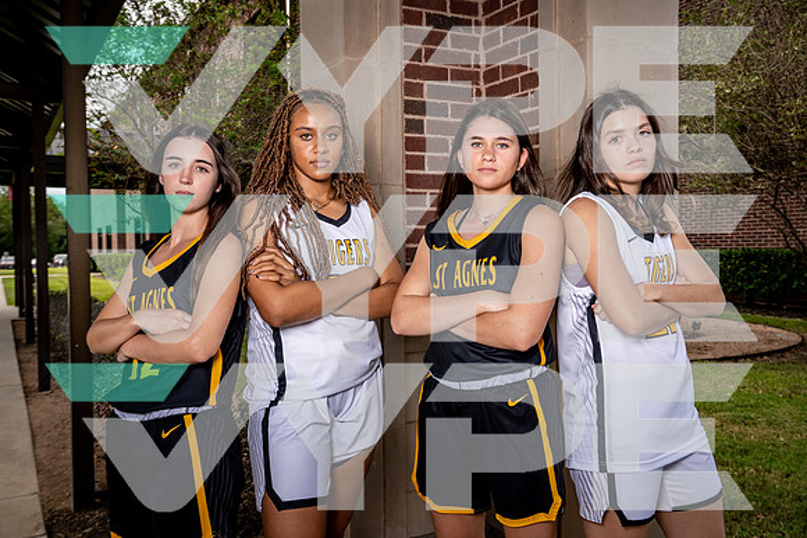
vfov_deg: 40.0
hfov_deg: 57.2
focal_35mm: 33
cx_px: 404
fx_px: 740
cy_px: 269
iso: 320
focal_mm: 33
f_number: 7.1
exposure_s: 1/250
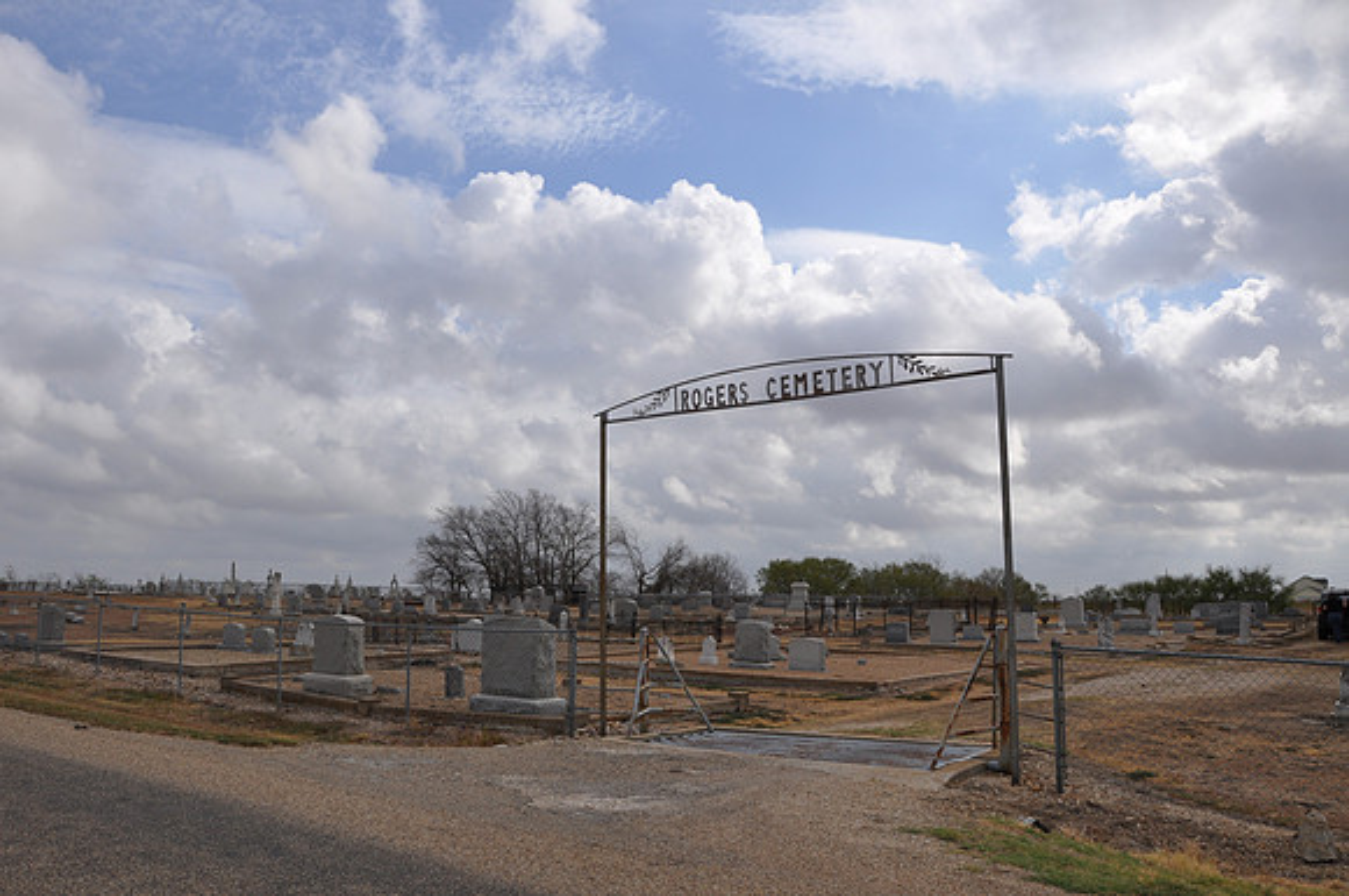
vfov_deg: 47.8
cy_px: 448
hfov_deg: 67.5
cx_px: 674
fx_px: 1010
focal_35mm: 27
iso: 200
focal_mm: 18
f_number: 10
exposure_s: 1/400
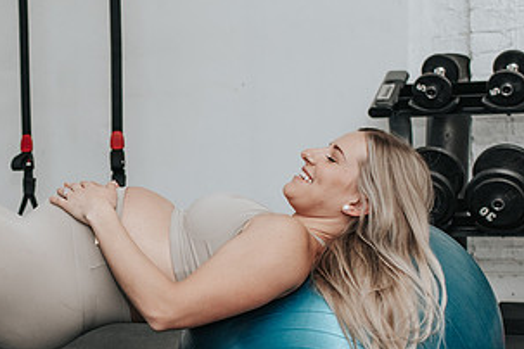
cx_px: 39
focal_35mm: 84
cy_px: 243
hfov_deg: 23.5
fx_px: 1223
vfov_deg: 16.2
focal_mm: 35
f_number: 3.2
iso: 800
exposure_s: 1/200
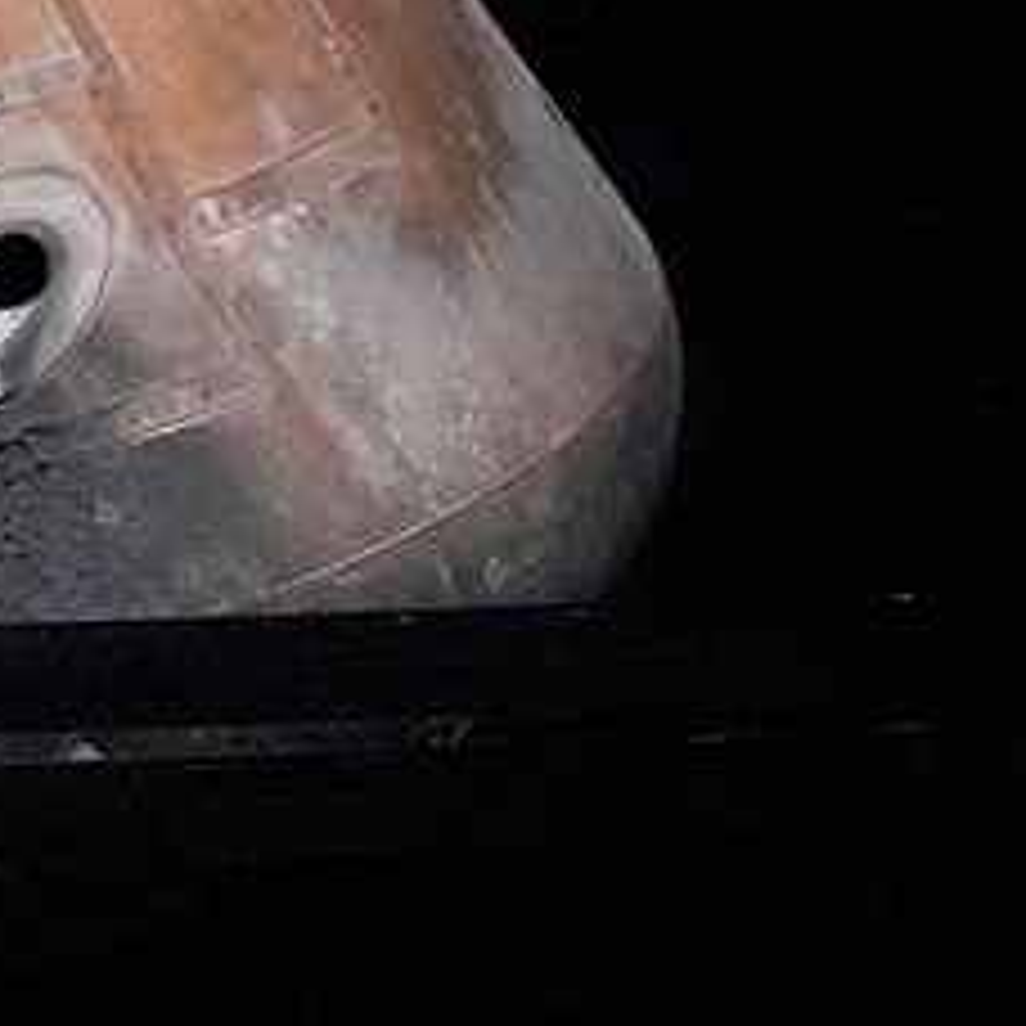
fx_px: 7008
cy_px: -184
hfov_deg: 7.9
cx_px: -1292
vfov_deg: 8.3
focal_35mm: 209
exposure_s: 1/80
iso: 8000
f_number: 8
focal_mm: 28
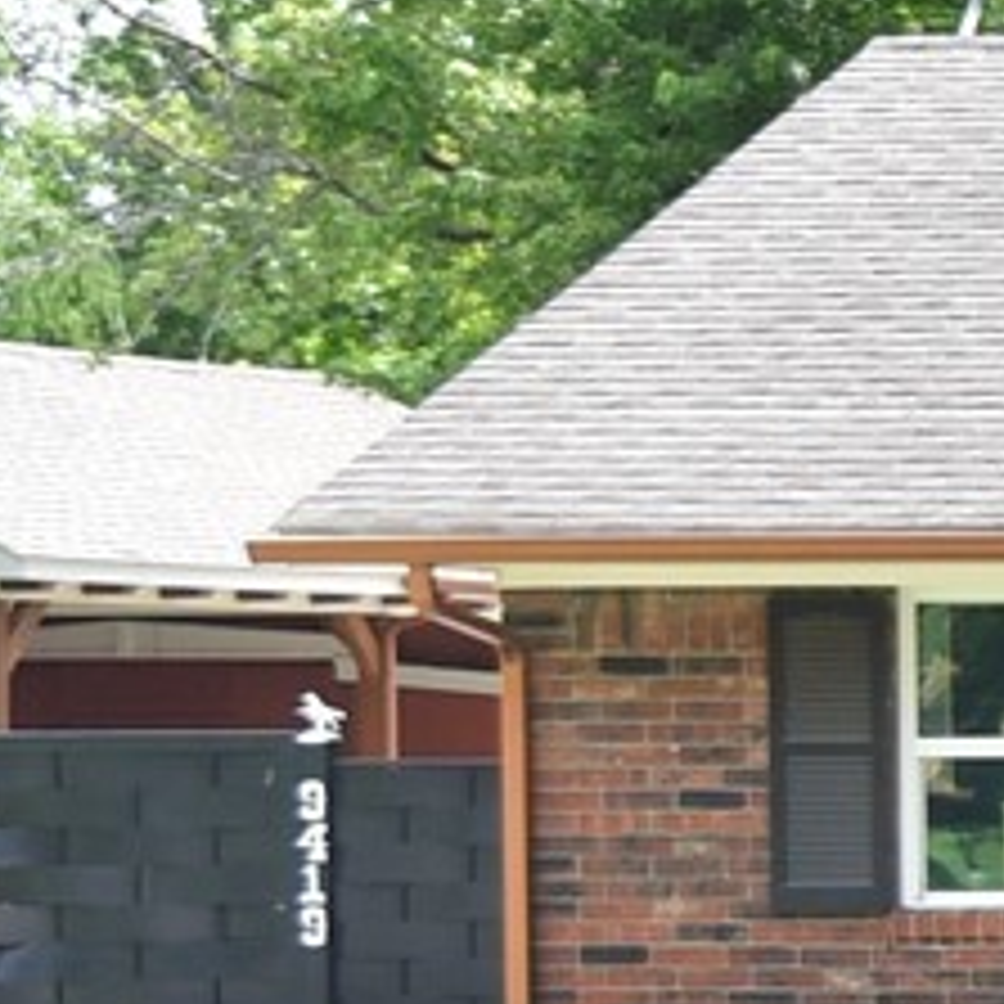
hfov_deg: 6.3
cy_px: 882
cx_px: 3690
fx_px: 7875
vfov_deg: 7.3
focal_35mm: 240
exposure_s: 1/400
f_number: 6.3
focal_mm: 31
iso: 200
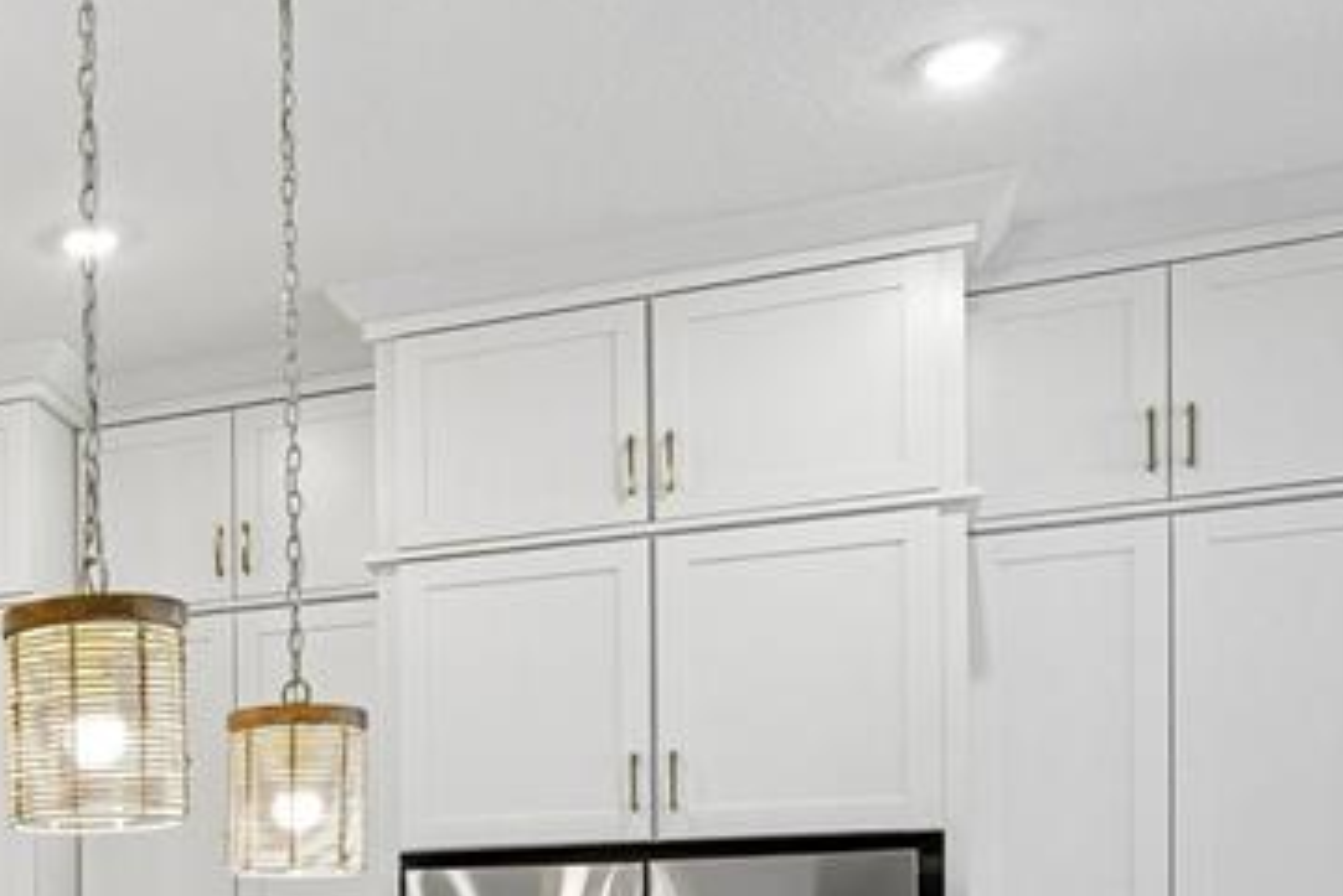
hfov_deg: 31.6
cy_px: 1071
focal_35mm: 51
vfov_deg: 24.1
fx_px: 1903
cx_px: -324
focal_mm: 18
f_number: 9
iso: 400
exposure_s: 1/25
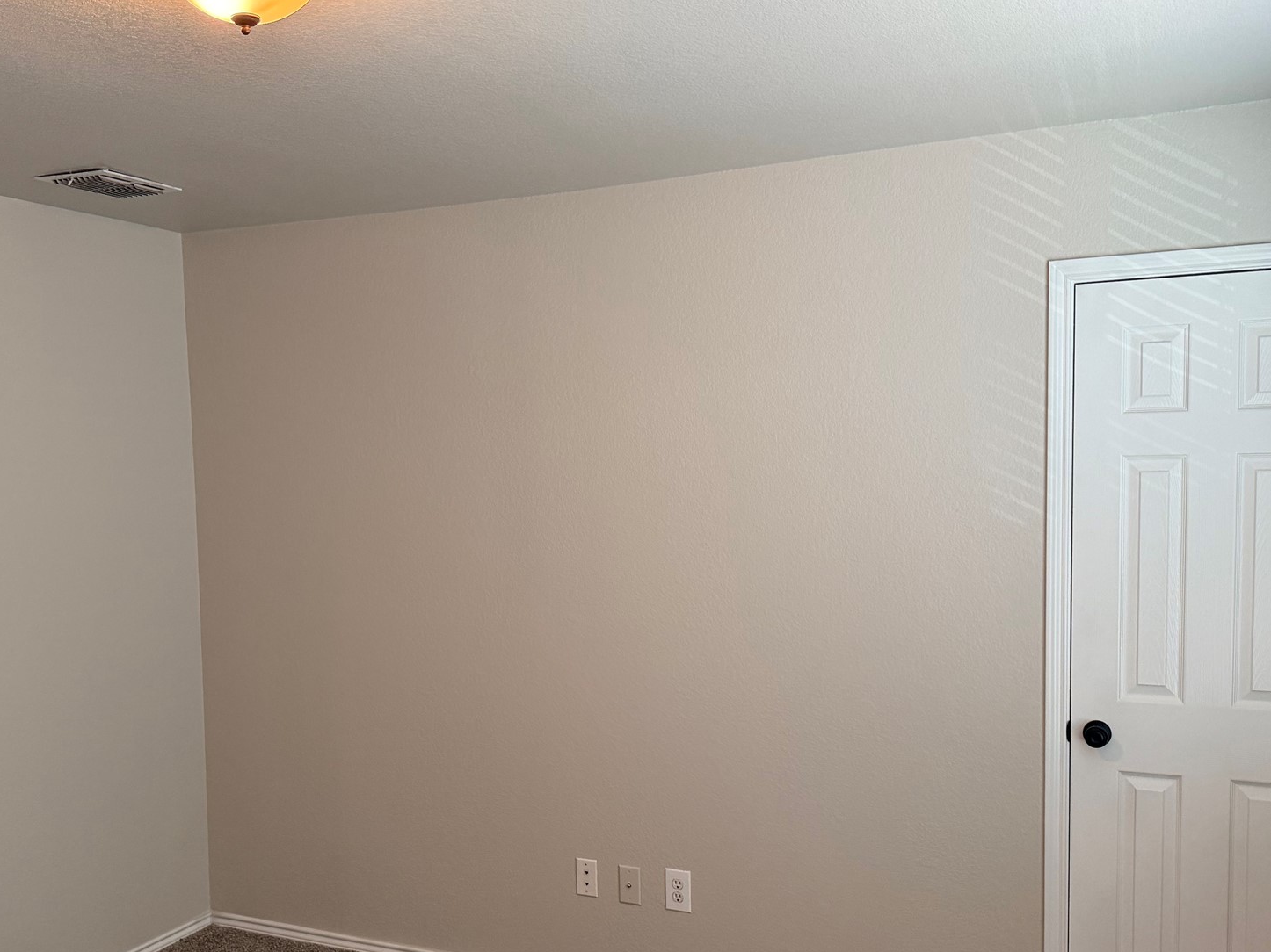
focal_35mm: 34
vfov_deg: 41.7
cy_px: 547
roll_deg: +1.2
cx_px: 539
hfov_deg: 53.7
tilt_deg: -3.4
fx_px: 1248
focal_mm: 6.76
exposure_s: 1/120
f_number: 1.78
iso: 320
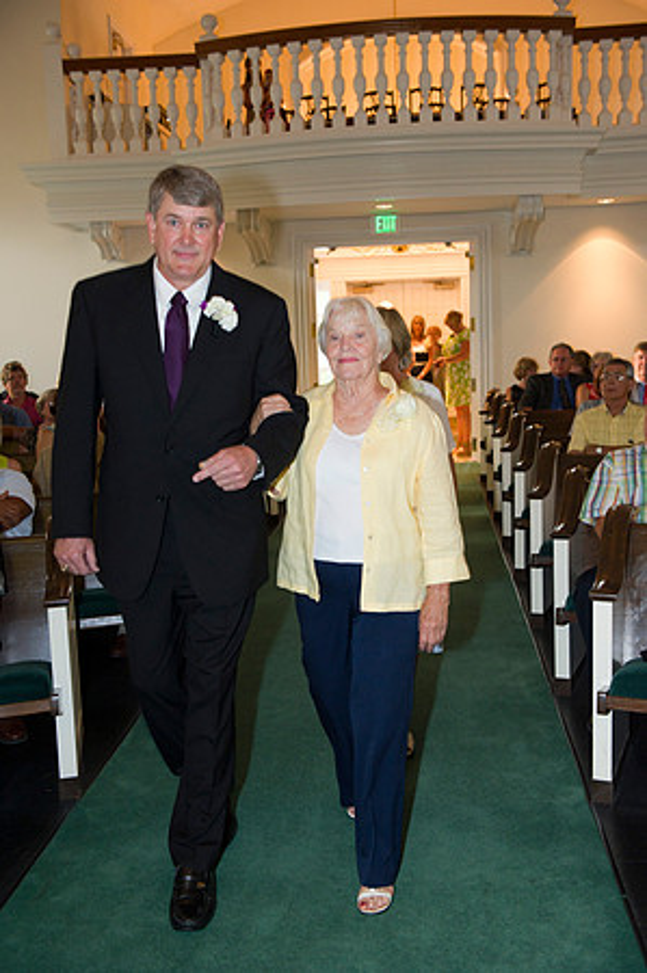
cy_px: 486
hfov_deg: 35.0
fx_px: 1027
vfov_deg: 50.7
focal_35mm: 38
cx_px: 324
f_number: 3.5
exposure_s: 1/60
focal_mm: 38
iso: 1600
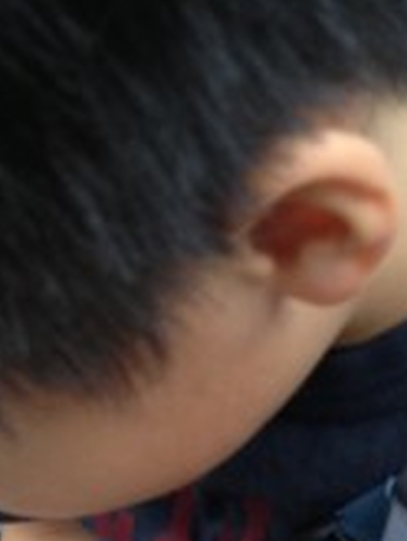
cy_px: 643
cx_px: 200
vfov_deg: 18.3
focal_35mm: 102
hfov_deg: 14.5
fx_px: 1597
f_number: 2.4
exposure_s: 1/20
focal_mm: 4.28
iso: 125
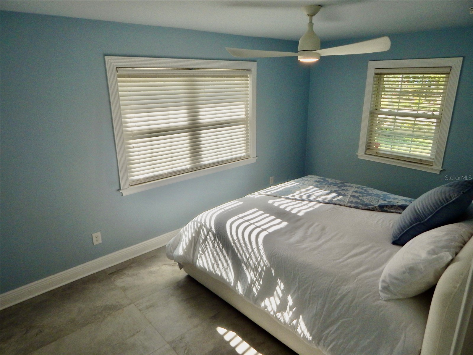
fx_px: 301
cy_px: 178
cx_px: 236
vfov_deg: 61.1
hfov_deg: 76.4
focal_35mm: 22
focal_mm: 4
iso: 125
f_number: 3
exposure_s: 1/400
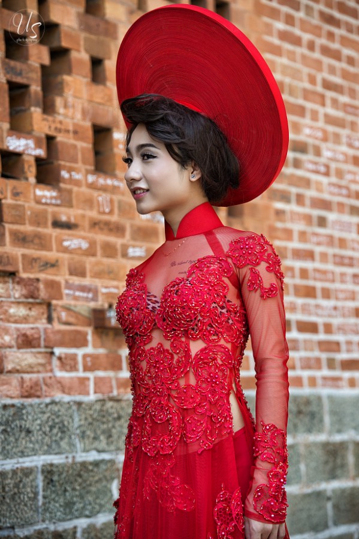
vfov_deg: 16.8
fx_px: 1825
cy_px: 270
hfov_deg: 11.2
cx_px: 180
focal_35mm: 122
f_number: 4
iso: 250
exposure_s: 1/500
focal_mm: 122
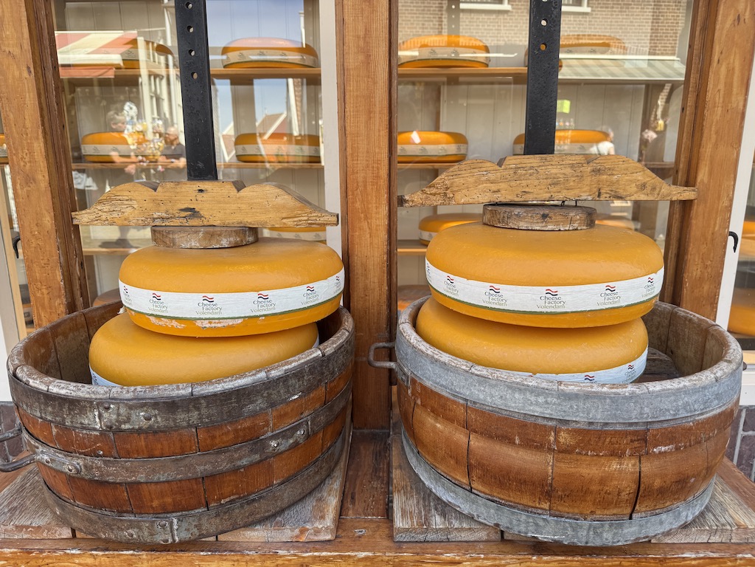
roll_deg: -0.1
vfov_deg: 56.8
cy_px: 284
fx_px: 523
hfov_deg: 71.6
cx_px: 378
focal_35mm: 24
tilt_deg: -12.9
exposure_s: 1/409
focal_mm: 6.76
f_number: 1.78
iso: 80
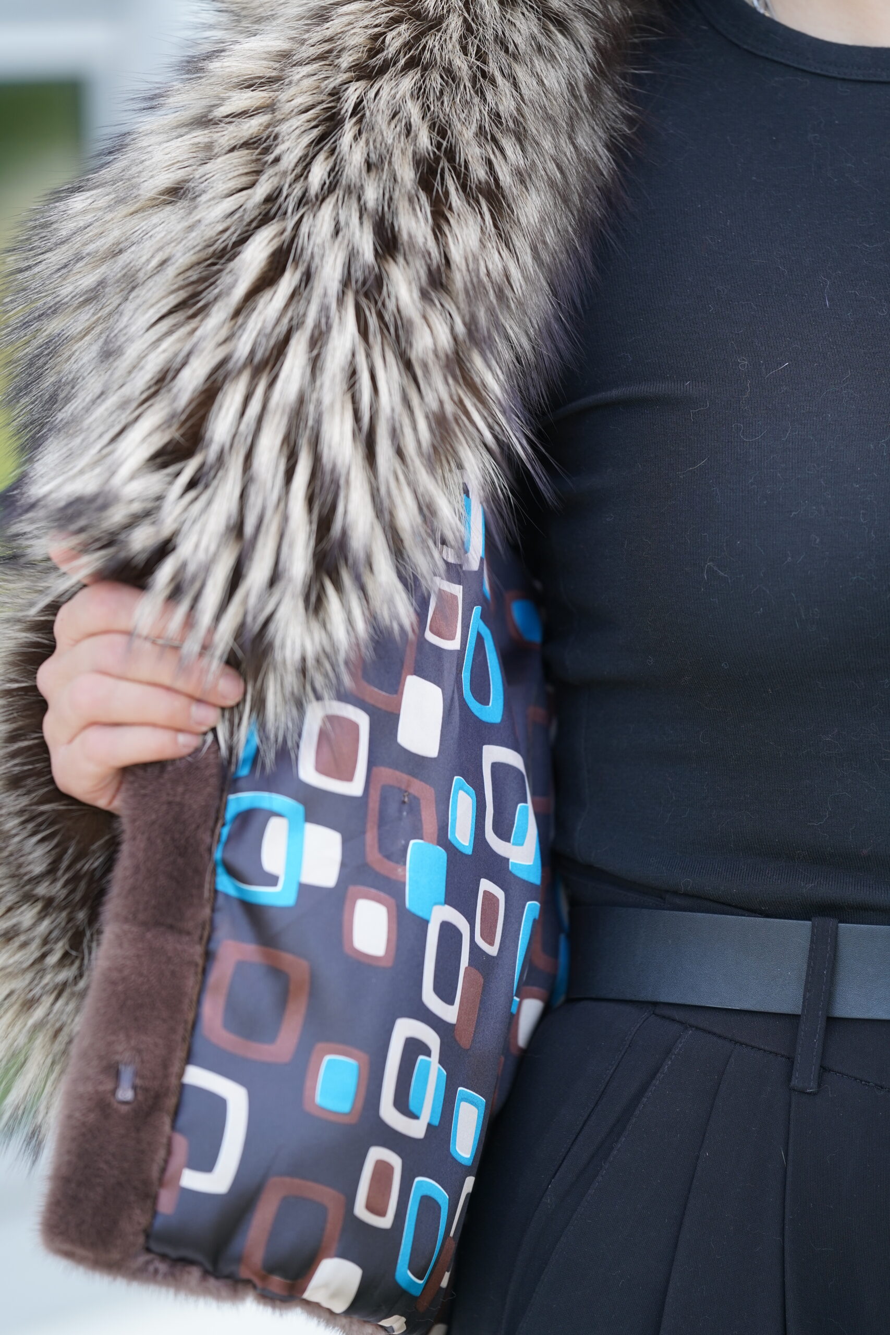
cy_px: 668
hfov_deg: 7.0
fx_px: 7230
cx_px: 445
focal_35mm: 195
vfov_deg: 10.5
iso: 250
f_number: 2.8
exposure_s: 1/250
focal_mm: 195
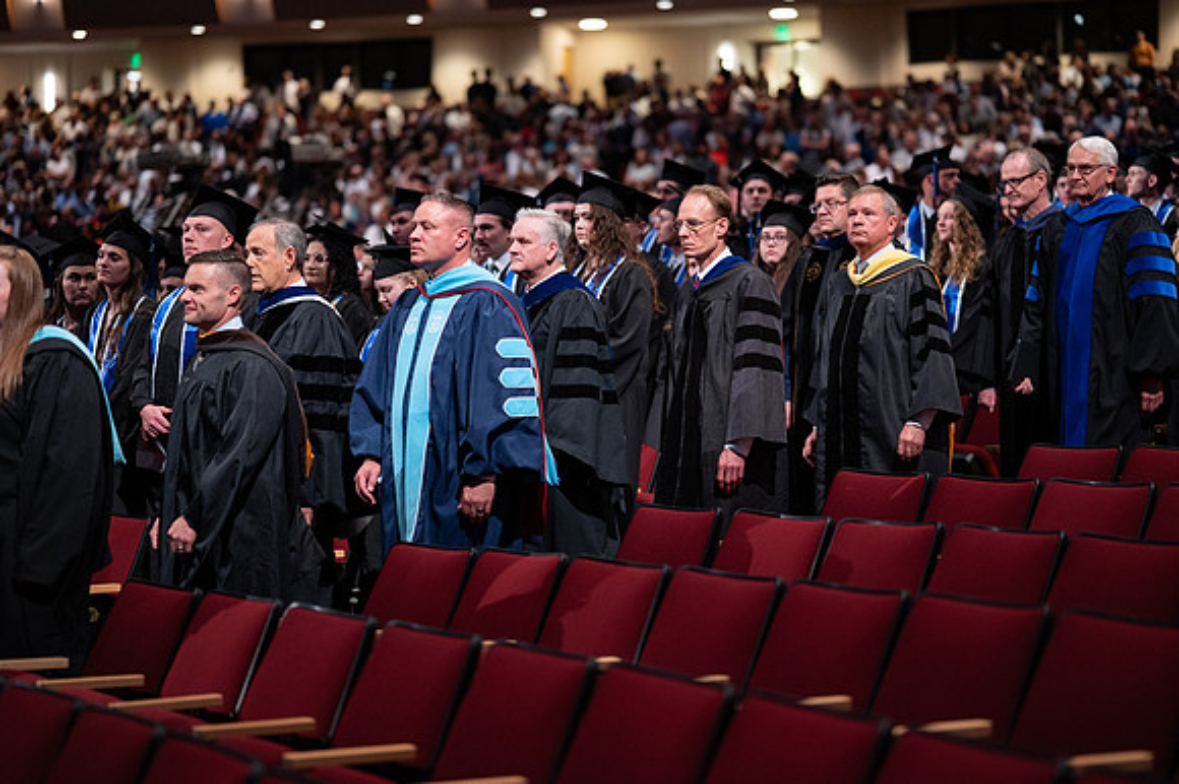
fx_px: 2782
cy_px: 392
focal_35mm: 85
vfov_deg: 16.1
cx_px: 590
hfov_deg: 23.9
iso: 2000
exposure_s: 1/200
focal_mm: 85
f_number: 1.8
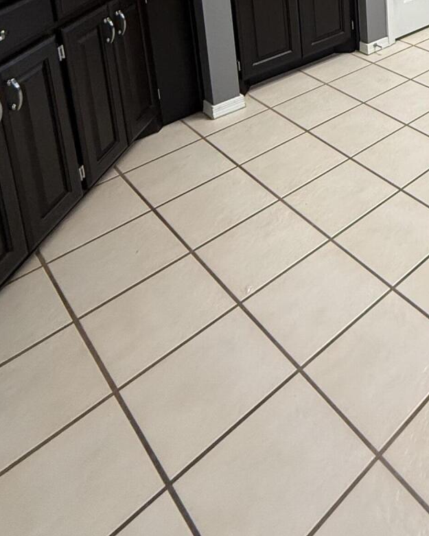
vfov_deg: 40.2
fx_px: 555
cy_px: -72
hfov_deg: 34.6
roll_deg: -1.5
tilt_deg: -10.3
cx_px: 502
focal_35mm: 35
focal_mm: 2.22
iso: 320
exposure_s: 1/120
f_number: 2.2
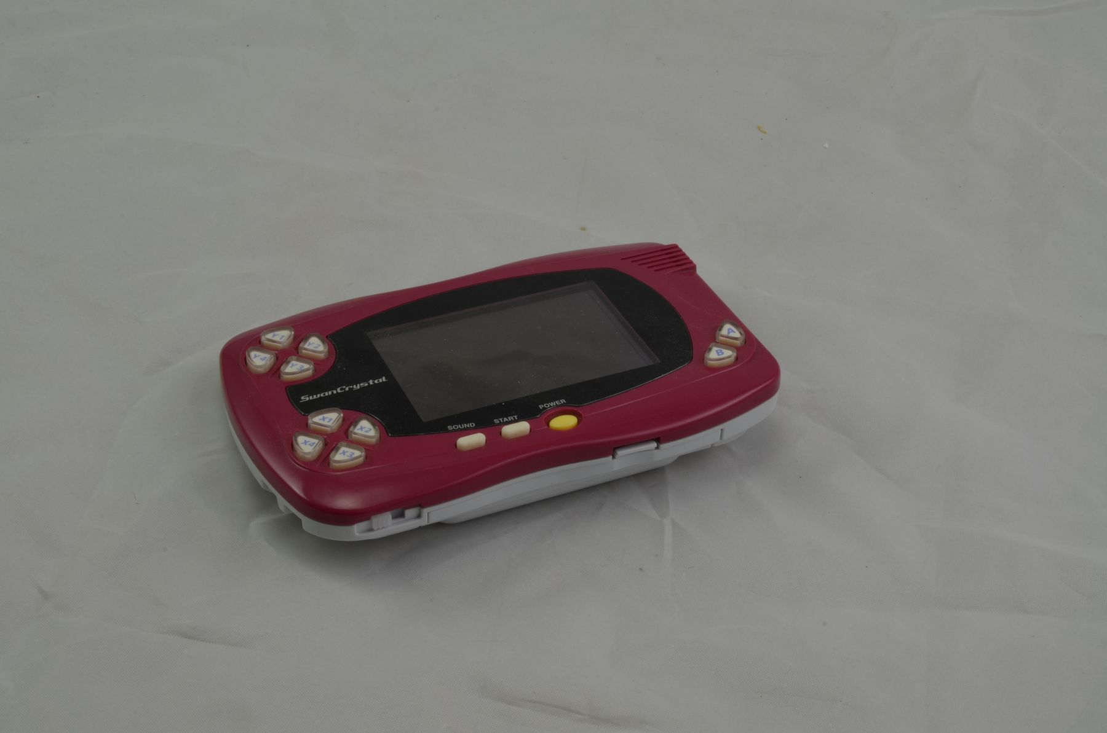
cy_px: 366
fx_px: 1842
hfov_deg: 33.5
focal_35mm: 60
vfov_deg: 22.5
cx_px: 554
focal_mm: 40
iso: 100
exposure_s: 1/3
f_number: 20
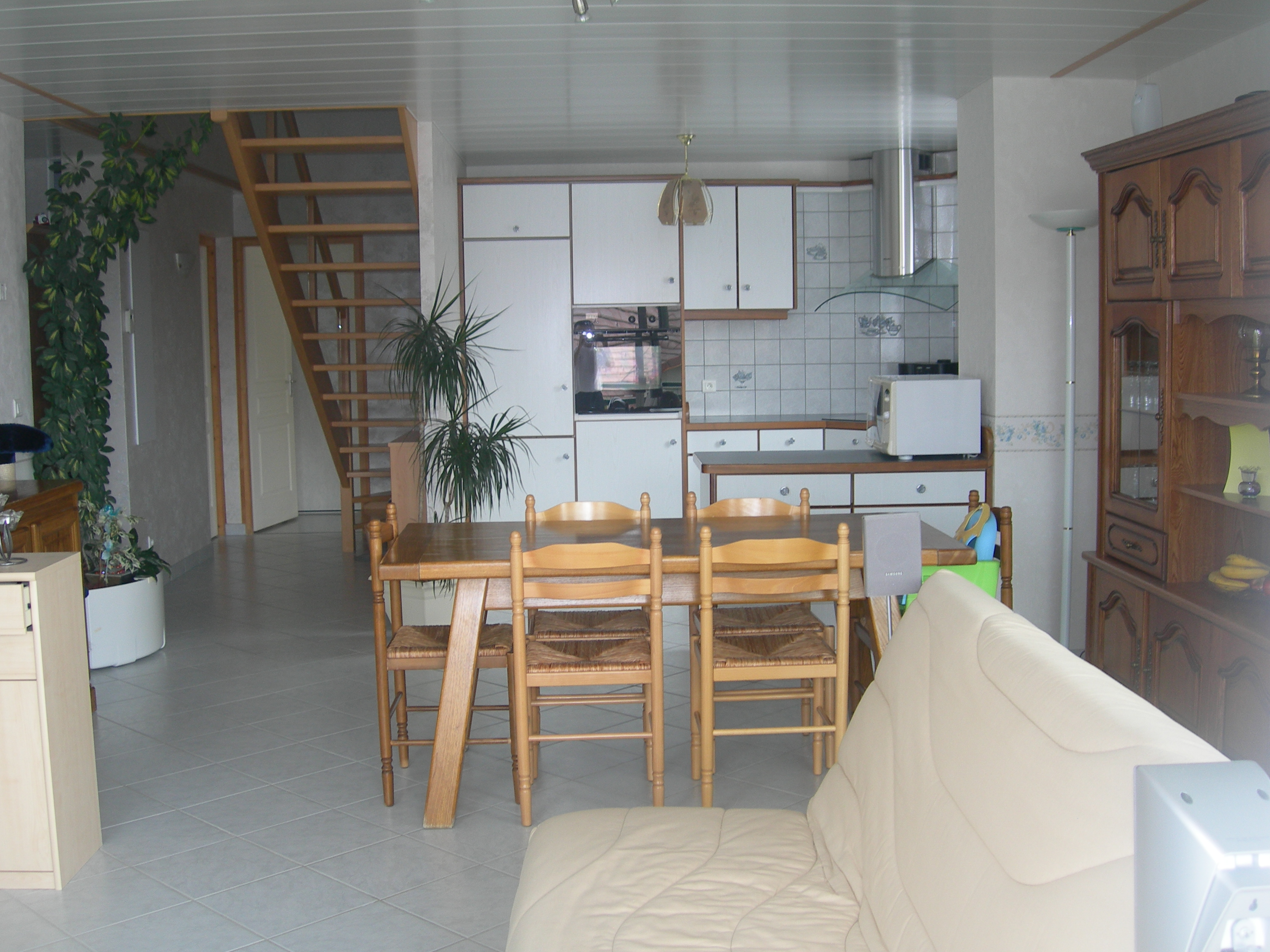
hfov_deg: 47.9
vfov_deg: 36.8
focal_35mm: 39
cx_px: 650
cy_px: 488
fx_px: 1431
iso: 50
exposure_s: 1/30
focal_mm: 7.8
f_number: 2.8
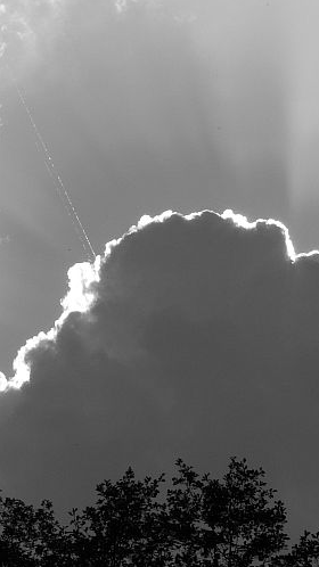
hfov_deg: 4.8
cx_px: 179
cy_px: 286
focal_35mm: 251
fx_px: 3776
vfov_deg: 8.6
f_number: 8
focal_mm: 27.4
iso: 80
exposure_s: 1/800
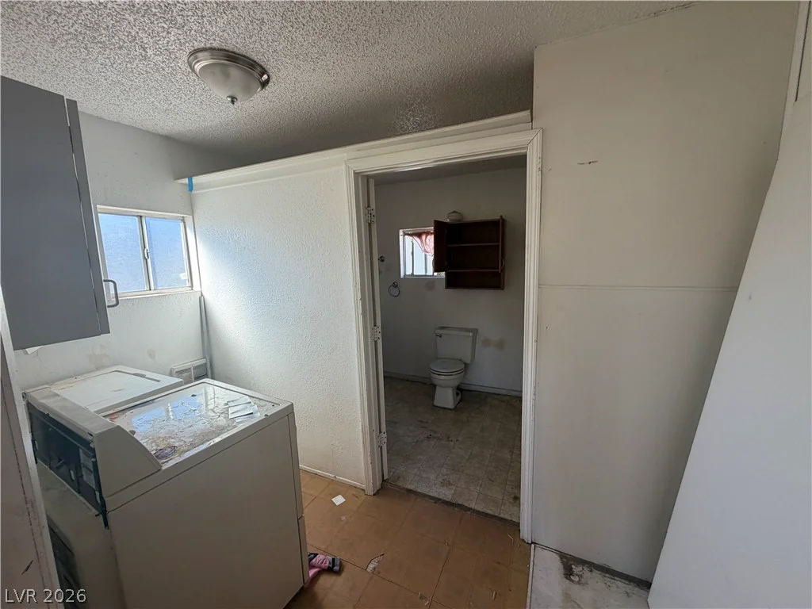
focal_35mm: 14
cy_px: 304
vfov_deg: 85.7
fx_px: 328
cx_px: 406
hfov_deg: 102.1
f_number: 2.2
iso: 64
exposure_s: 1/121
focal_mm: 2.22
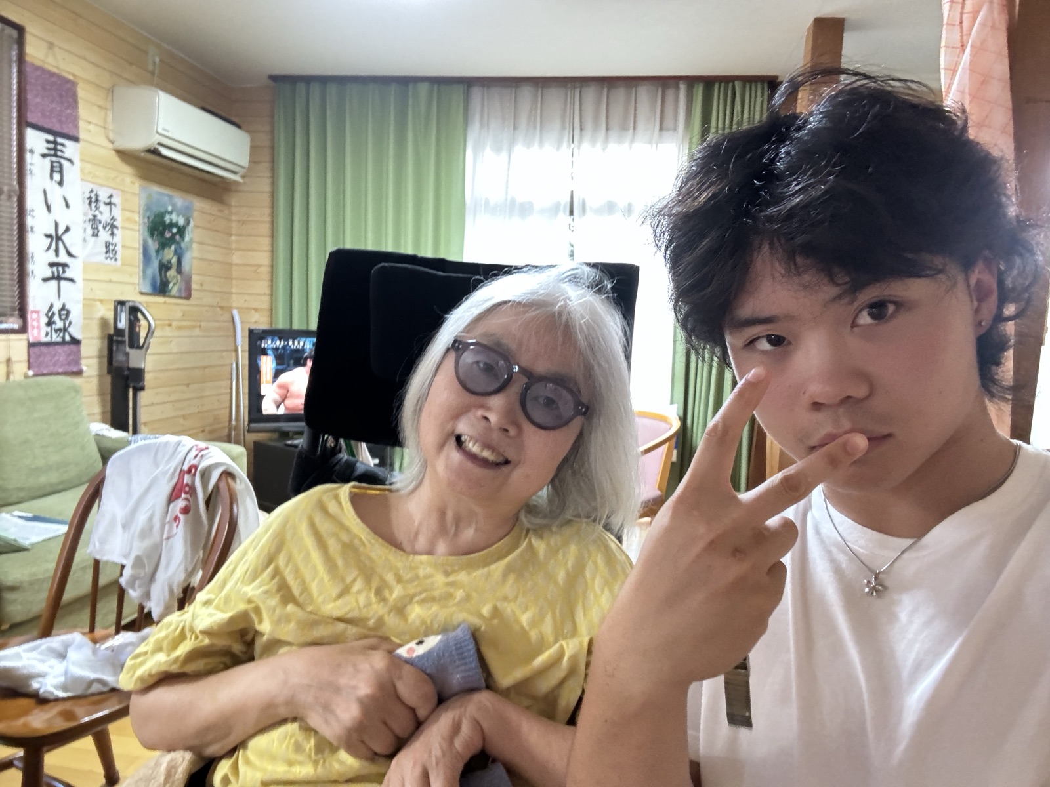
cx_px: 525
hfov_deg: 73.9
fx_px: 698
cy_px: 394
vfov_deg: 58.9
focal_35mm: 23
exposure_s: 1/23
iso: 640
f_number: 1.9
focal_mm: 2.69
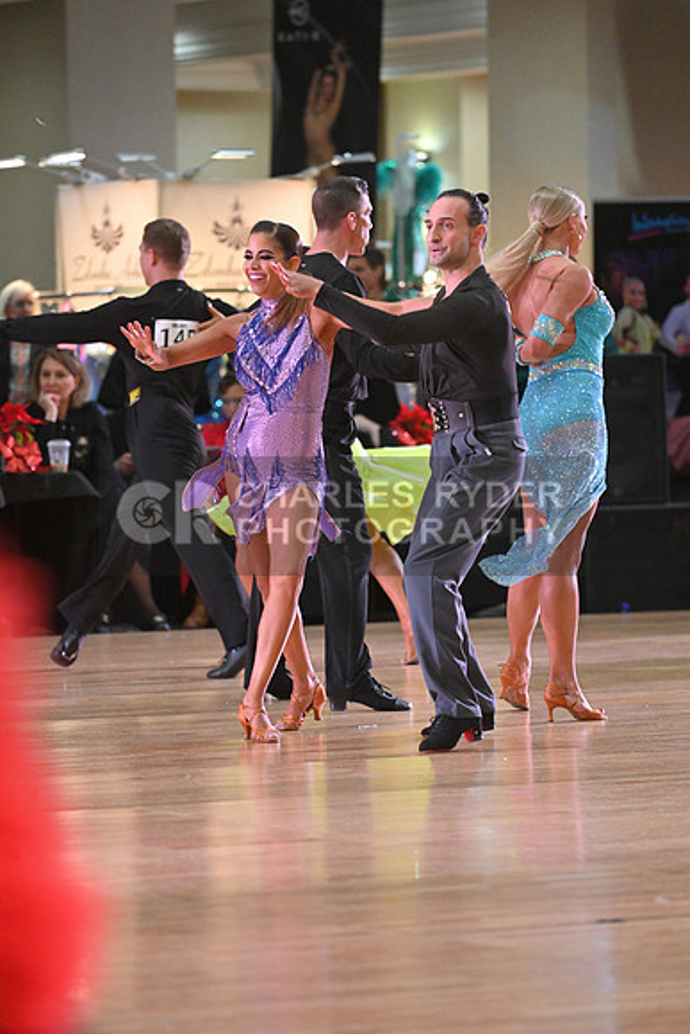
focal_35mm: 200
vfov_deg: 10.3
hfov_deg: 6.9
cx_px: 345
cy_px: 517
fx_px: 5746
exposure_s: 1/400
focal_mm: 200
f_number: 4.5
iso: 4000
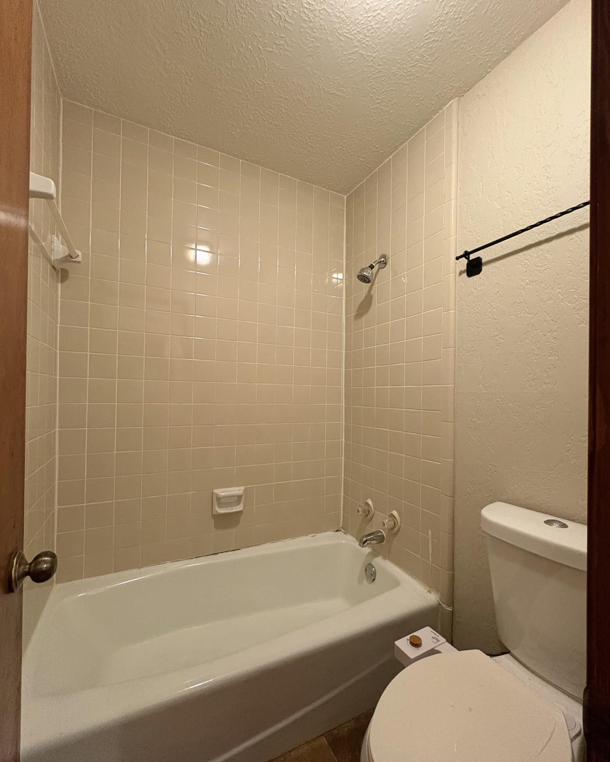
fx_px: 339
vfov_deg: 96.8
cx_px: 305
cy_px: 394
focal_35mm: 15
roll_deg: -0.4
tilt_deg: +0.9
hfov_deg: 84.0
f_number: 2.2
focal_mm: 2.22
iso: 500
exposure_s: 1/60
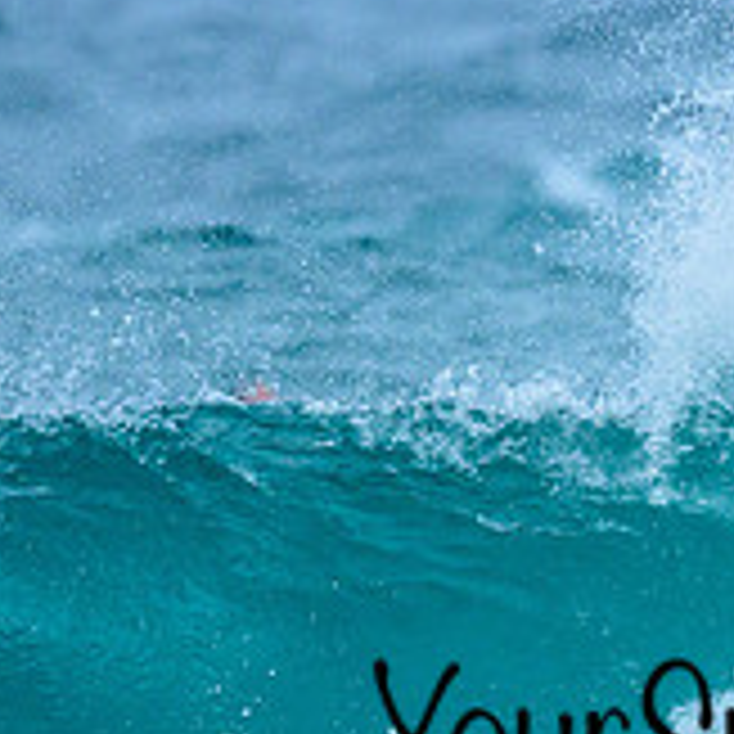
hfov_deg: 0.5
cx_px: 1140
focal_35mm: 3321
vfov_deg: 0.5
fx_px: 79670
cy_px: 679
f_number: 6.3
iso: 450
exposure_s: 1/2000
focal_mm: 800
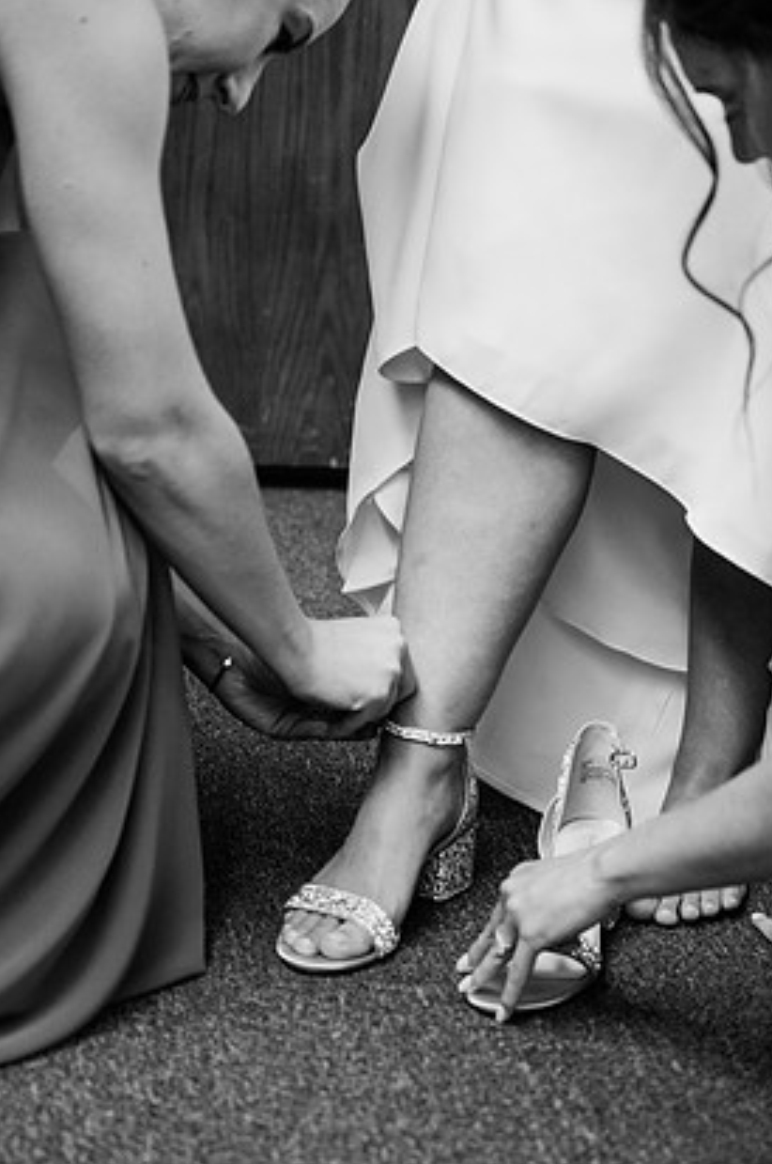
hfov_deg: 18.9
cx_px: 376
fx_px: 2324
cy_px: 623
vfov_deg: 28.1
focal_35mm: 72
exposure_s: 1/250
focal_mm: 66
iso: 1600
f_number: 4
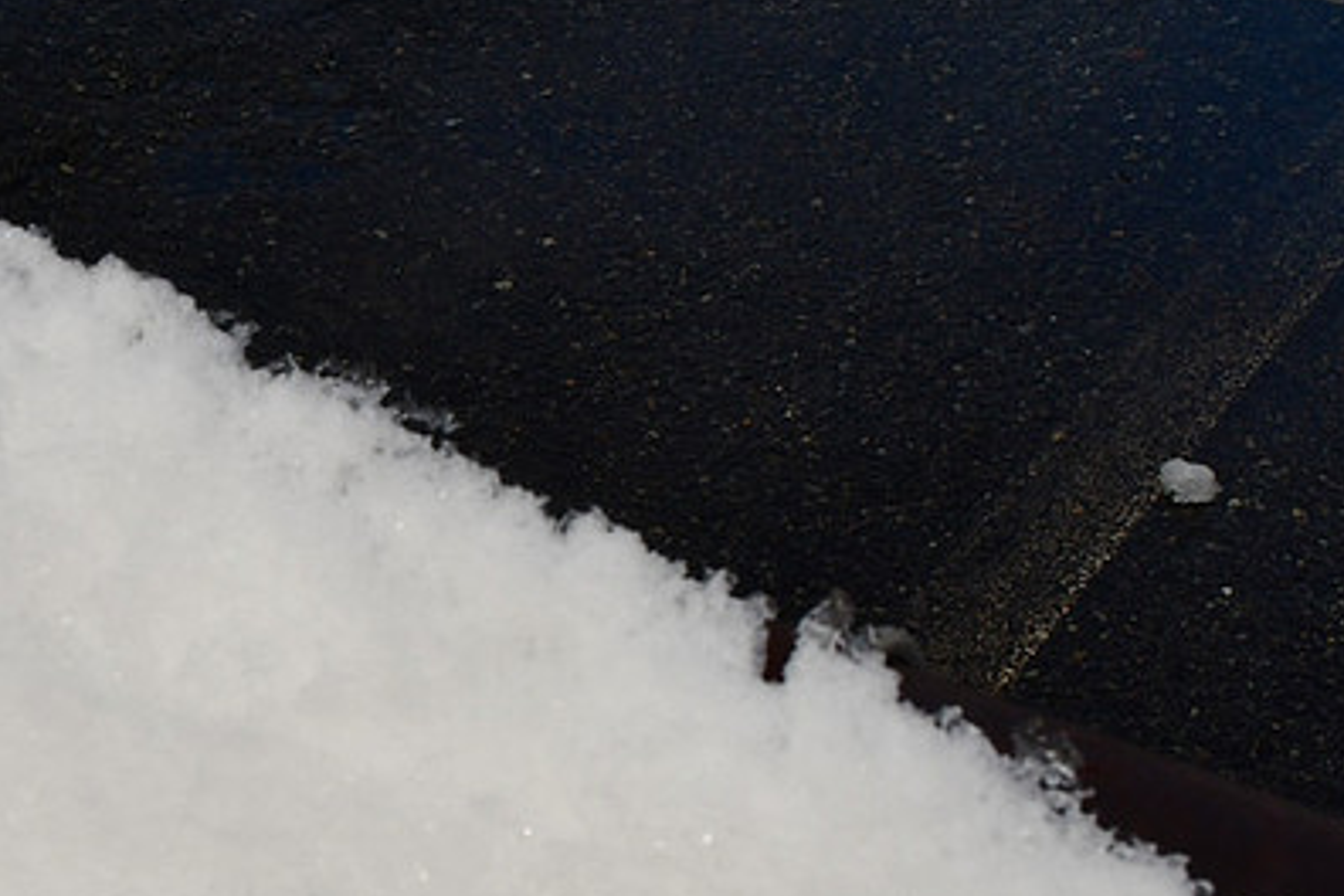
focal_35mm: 100
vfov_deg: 13.7
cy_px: 424
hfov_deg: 19.5
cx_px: -146
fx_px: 3733
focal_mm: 24
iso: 200
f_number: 16
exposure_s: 1/200
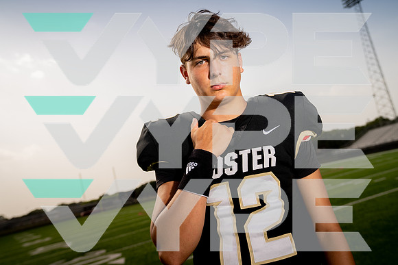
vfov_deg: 37.9
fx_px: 387
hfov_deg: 54.4
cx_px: 199
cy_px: 132
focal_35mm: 35
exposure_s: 1/1250
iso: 100
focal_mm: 35
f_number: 4.5
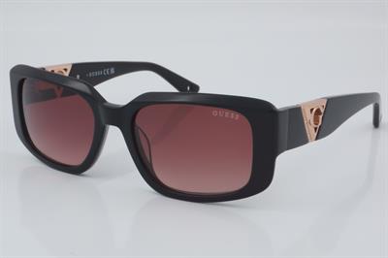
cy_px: 129
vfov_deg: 18.2
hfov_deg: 27.0
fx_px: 808
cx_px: 194
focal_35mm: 75
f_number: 32
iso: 100
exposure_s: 1/4
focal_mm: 50
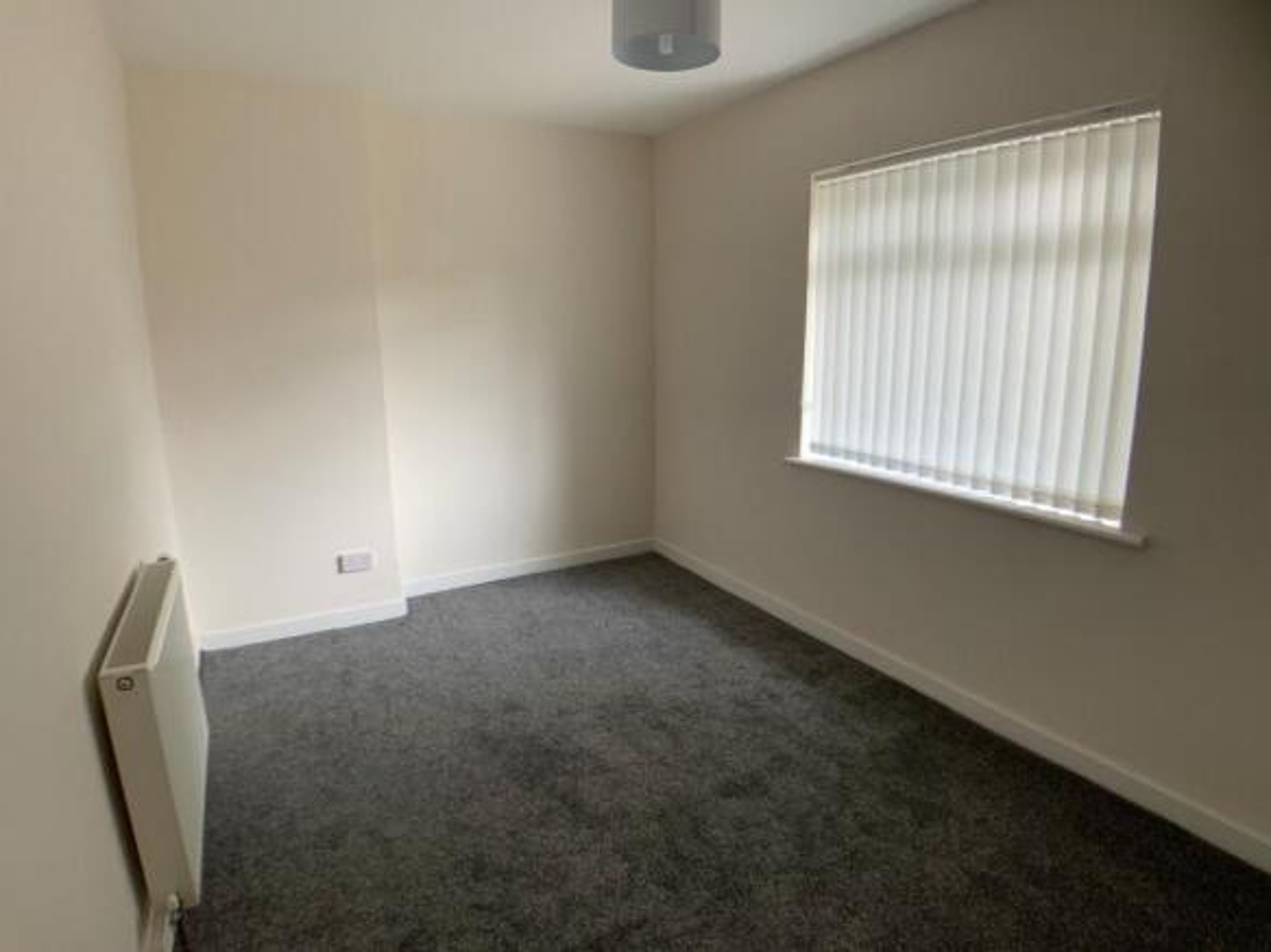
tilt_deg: -13.2
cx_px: 636
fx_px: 1065
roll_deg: +0.9
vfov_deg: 48.2
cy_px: 476
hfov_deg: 61.7
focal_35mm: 29
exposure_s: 1/60
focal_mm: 3
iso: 100
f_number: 1.8
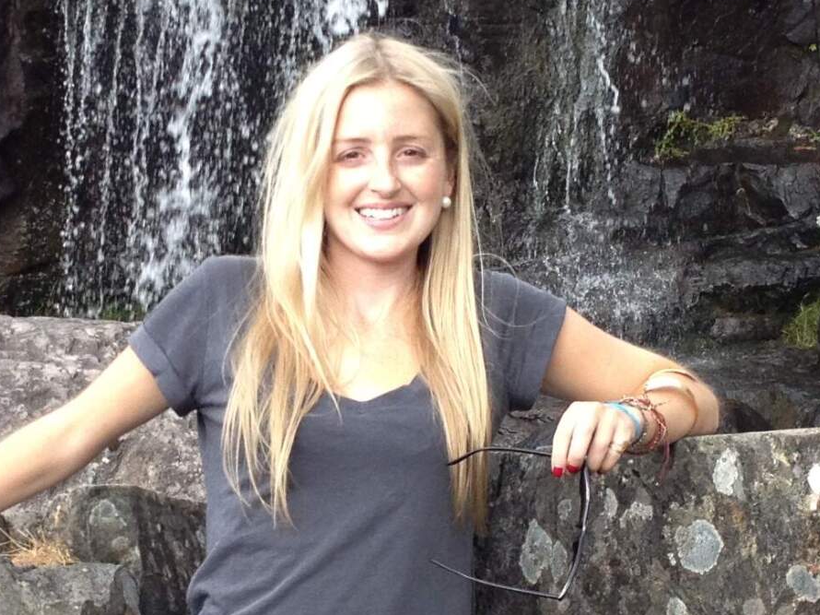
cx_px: 252
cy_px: 359
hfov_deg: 16.6
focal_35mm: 118
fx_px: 2794
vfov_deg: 12.5
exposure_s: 1/270
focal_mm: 4.28
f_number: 2.4
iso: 64
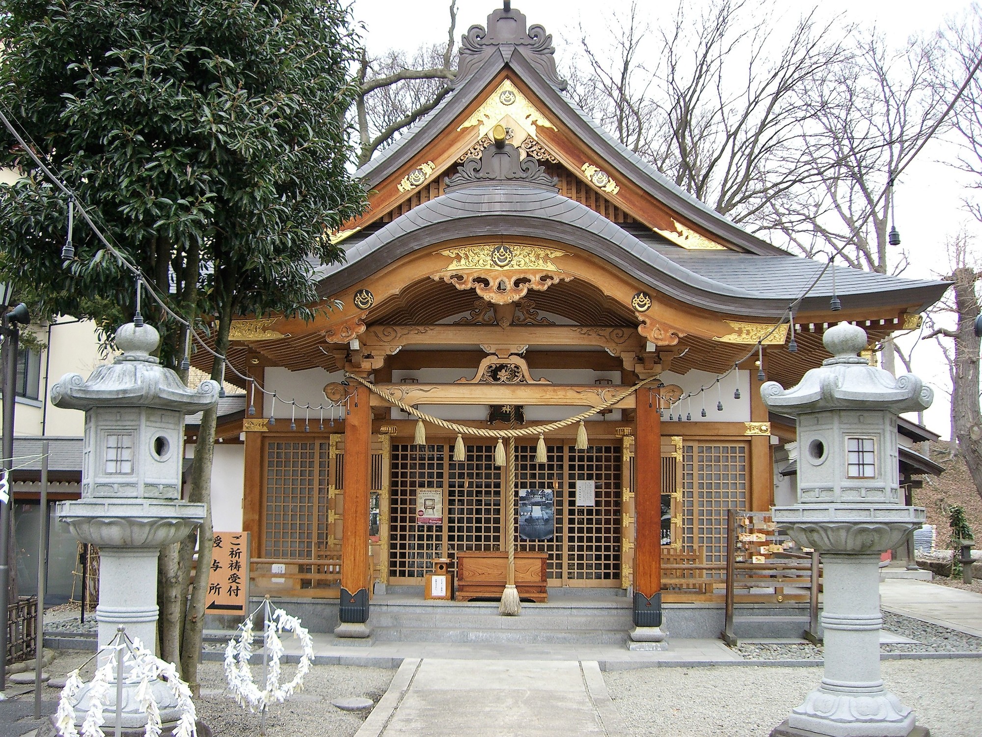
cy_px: 368
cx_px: 491
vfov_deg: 37.7
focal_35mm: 38
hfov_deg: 49.0
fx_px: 1078
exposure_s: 1/200
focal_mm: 6.2
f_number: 2.7
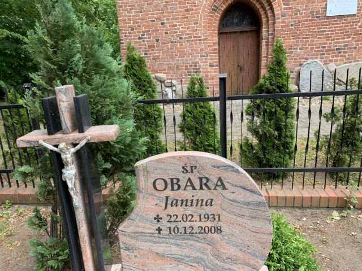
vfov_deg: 53.1
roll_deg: +3.1
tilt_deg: -15.5
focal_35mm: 26
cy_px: 136
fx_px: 272
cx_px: 181
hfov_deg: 67.3
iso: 50
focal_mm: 4.25
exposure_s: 1/121
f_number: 1.8
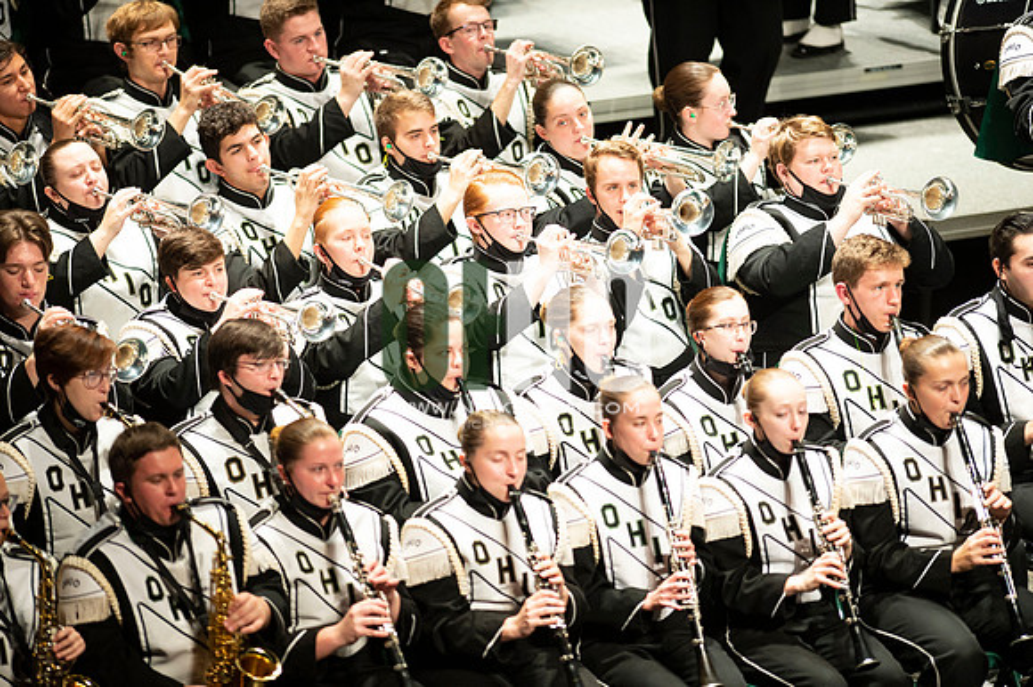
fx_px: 8603
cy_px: 344
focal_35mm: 300
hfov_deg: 6.9
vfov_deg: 4.6
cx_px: 516
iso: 3200
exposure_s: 1/500
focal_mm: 300
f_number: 2.8
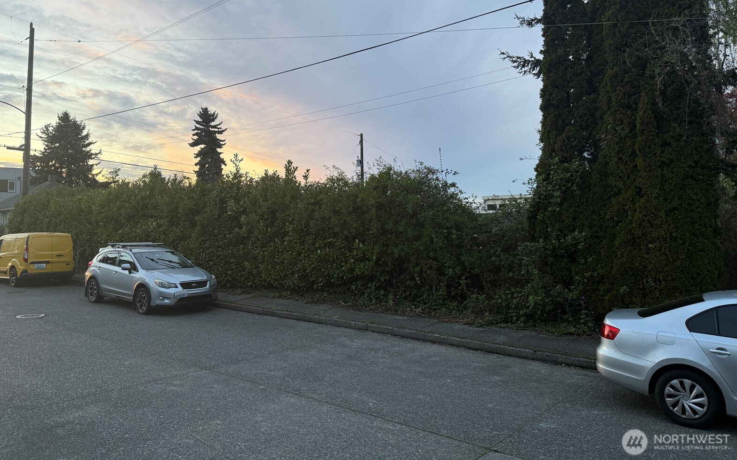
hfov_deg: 70.4
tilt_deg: +5.0
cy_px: 179
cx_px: 368
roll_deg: +1.1
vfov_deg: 47.2
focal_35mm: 26
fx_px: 522
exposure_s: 1/121
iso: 125
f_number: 1.78
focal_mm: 6.76
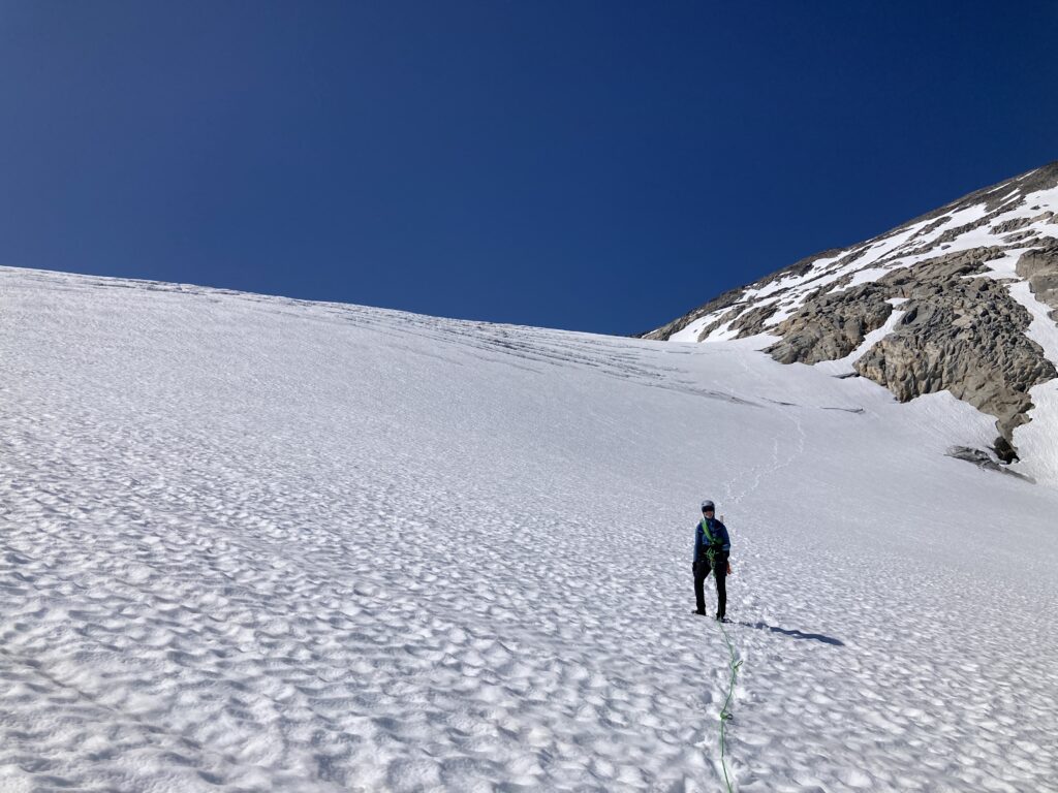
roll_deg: +1.9
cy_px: 396
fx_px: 856
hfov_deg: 63.4
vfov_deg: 49.7
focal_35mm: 28
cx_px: 529
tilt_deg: +11.5
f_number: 1.8
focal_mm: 3.99
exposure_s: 1/9615
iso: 25
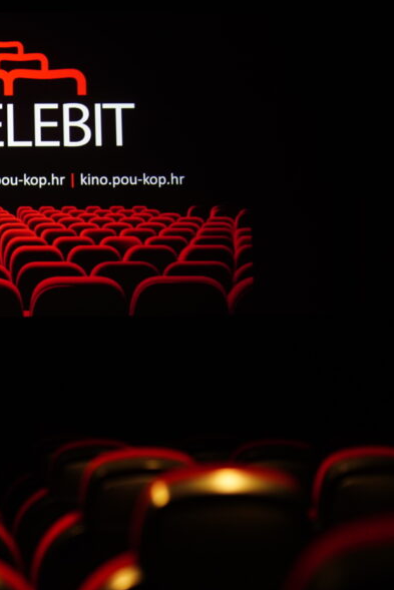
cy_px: 252
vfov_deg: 23.4
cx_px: -20
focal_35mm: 87
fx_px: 1427
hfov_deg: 15.4
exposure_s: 1/250
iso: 1600
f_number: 1.6
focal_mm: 50
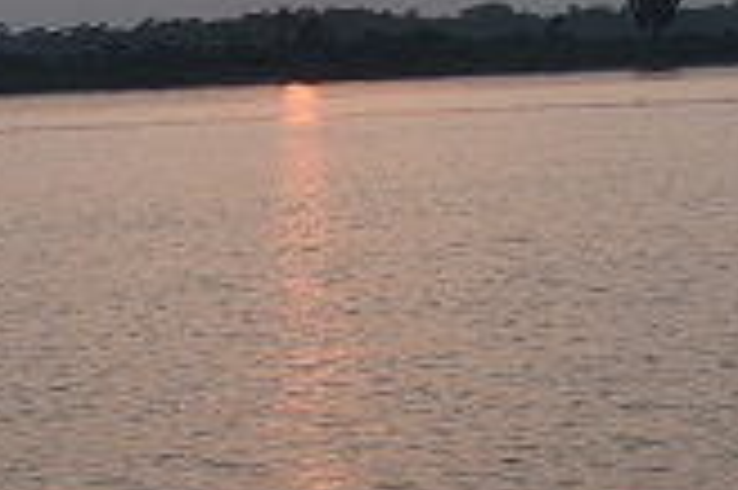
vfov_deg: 8.5
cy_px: 11
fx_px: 3288
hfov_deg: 12.8
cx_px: 302
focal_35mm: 161
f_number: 8
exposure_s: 1/250
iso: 250
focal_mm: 35
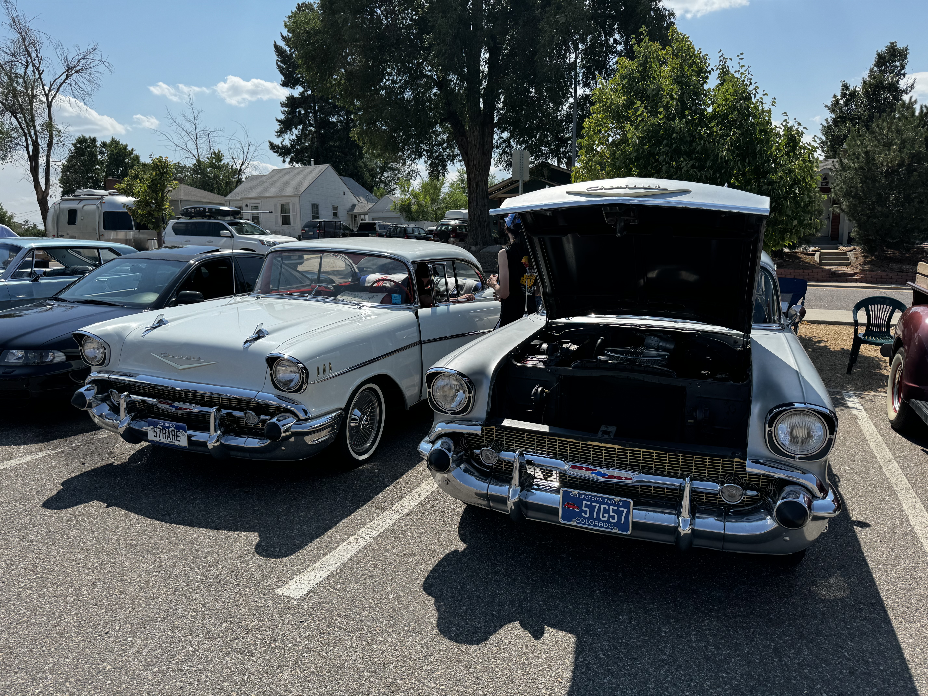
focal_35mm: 24
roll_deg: +0.4
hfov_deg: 71.6
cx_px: 464
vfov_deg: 56.8
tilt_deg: -5.4
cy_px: 348
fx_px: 643
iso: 80
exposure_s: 1/3413
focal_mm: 6.76
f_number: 1.78
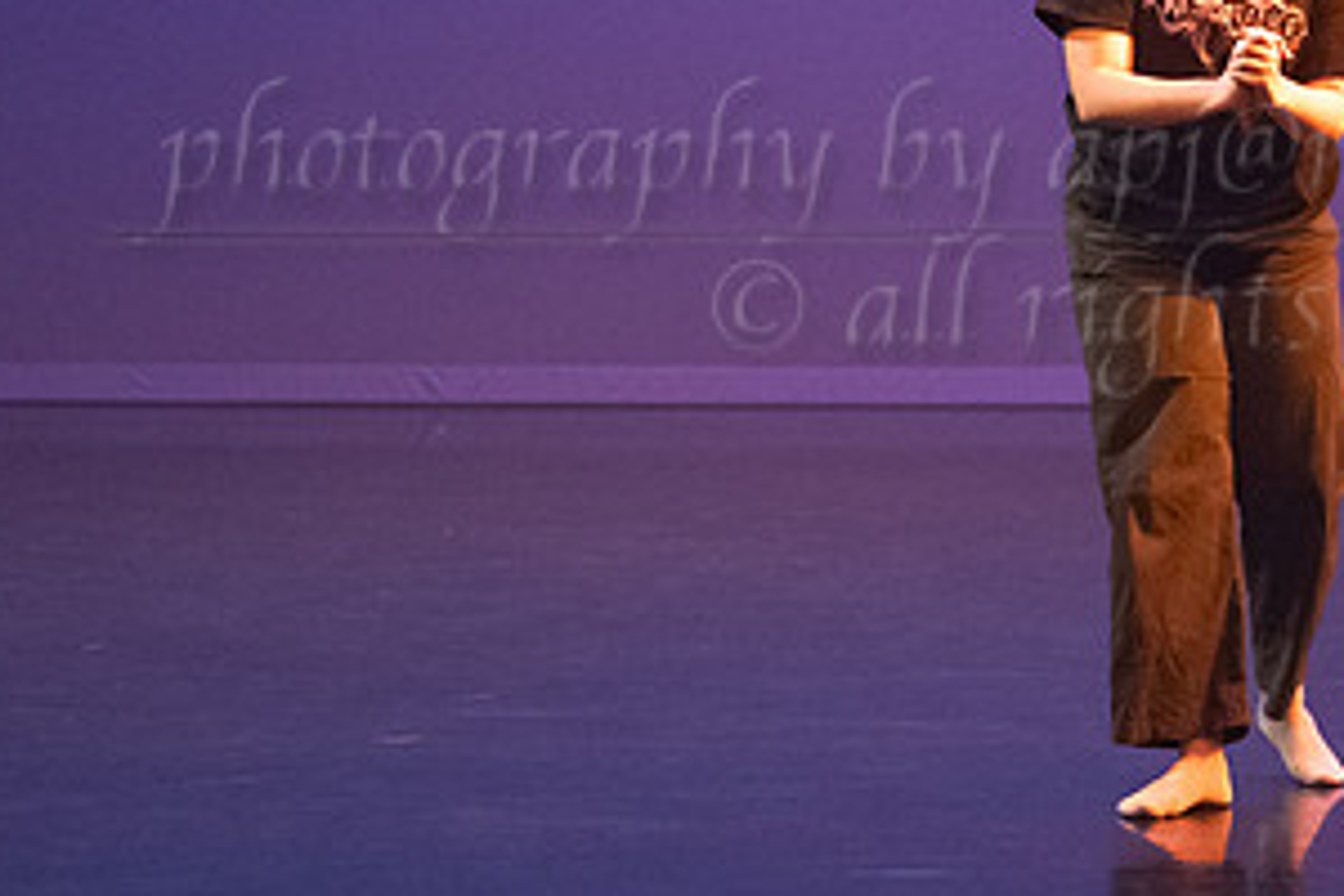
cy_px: 400
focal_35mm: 231
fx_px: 8623
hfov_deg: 8.9
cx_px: 1270
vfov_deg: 5.9
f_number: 4
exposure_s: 1/400
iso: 4000
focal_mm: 75
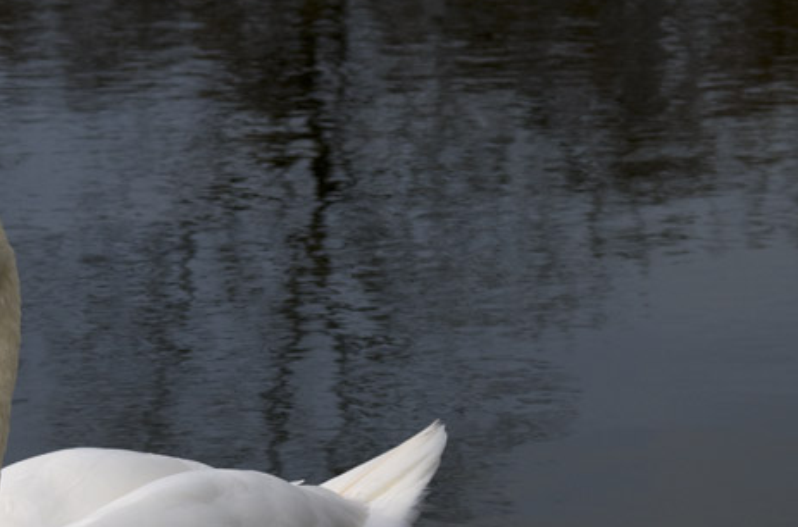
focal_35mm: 307
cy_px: 506
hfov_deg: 6.7
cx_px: 103
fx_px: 6787
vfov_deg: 4.4
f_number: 8
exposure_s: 1/160
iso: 400
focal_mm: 95
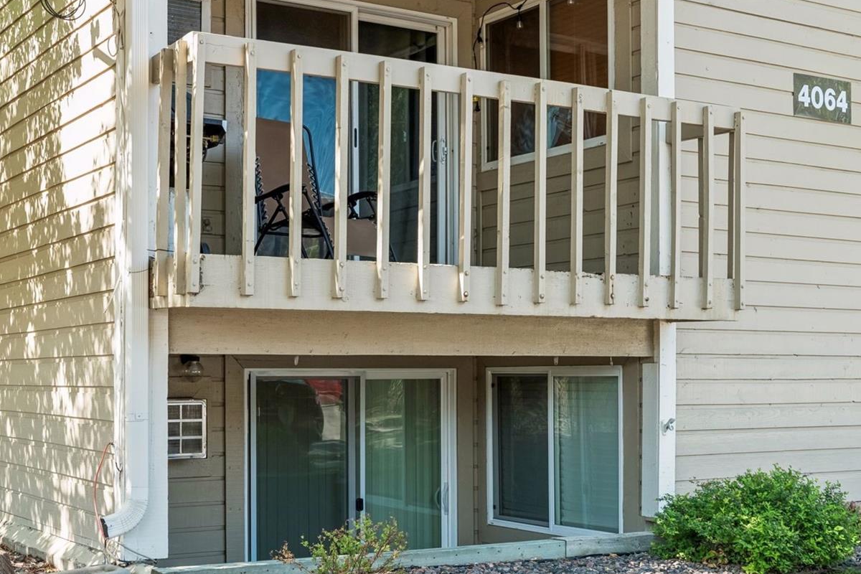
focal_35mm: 52
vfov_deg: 25.9
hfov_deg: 38.0
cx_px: 344
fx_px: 1244
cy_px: 380
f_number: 9
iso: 400
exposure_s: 1/125
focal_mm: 39
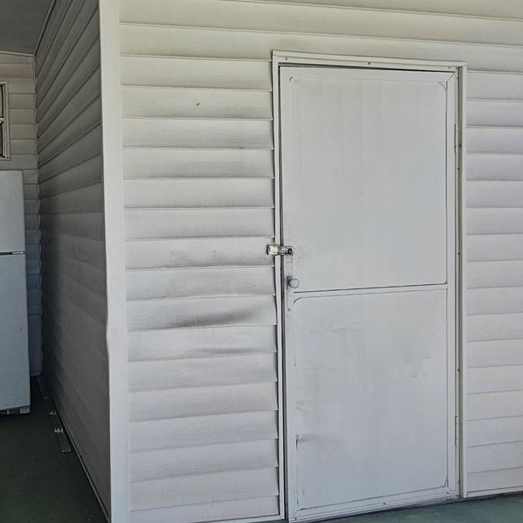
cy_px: 231
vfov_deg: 53.9
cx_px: 85
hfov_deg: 49.9
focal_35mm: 30
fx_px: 513
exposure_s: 1/359
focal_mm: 2.2
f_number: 2.2
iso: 50
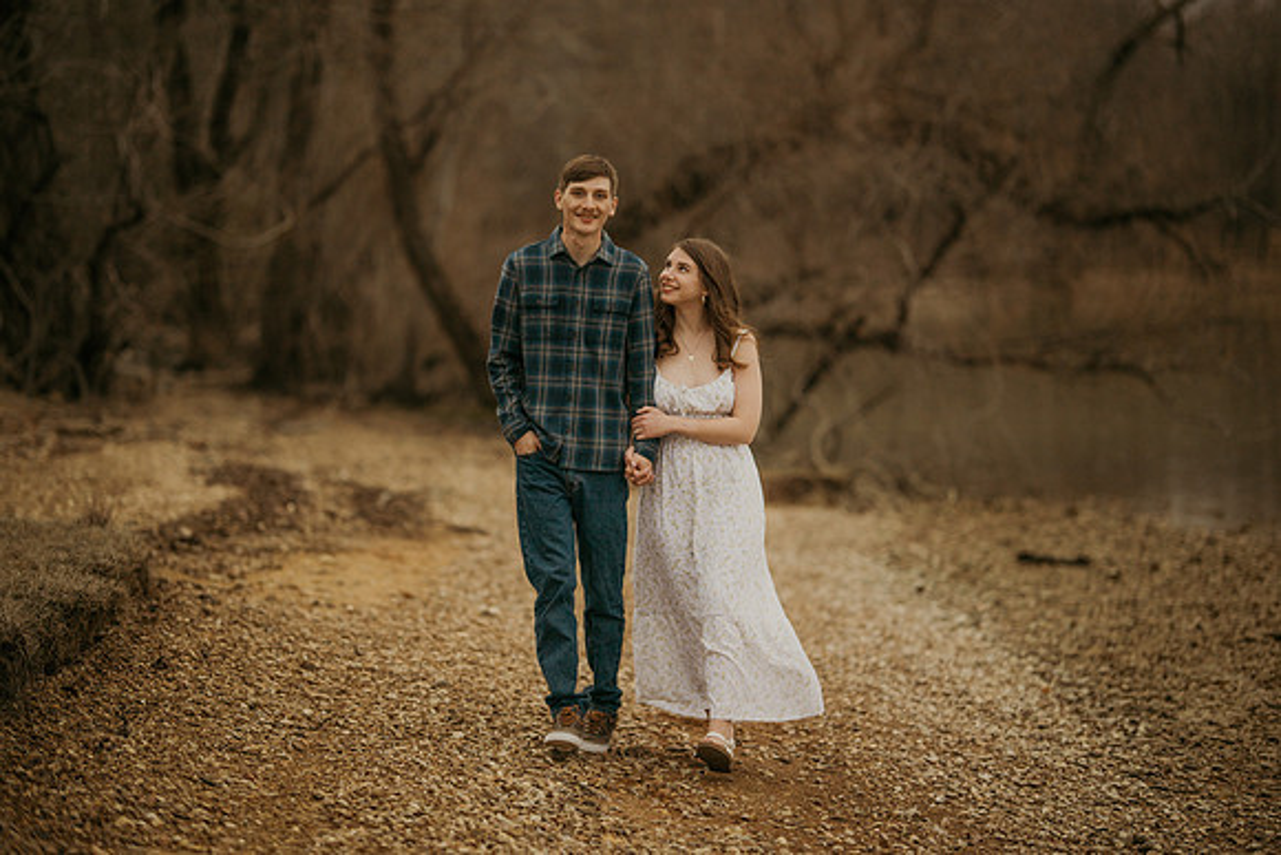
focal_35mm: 105
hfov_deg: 19.5
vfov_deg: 13.0
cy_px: 428
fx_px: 3737
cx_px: 640
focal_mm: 105
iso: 200
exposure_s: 1/100
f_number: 1.4
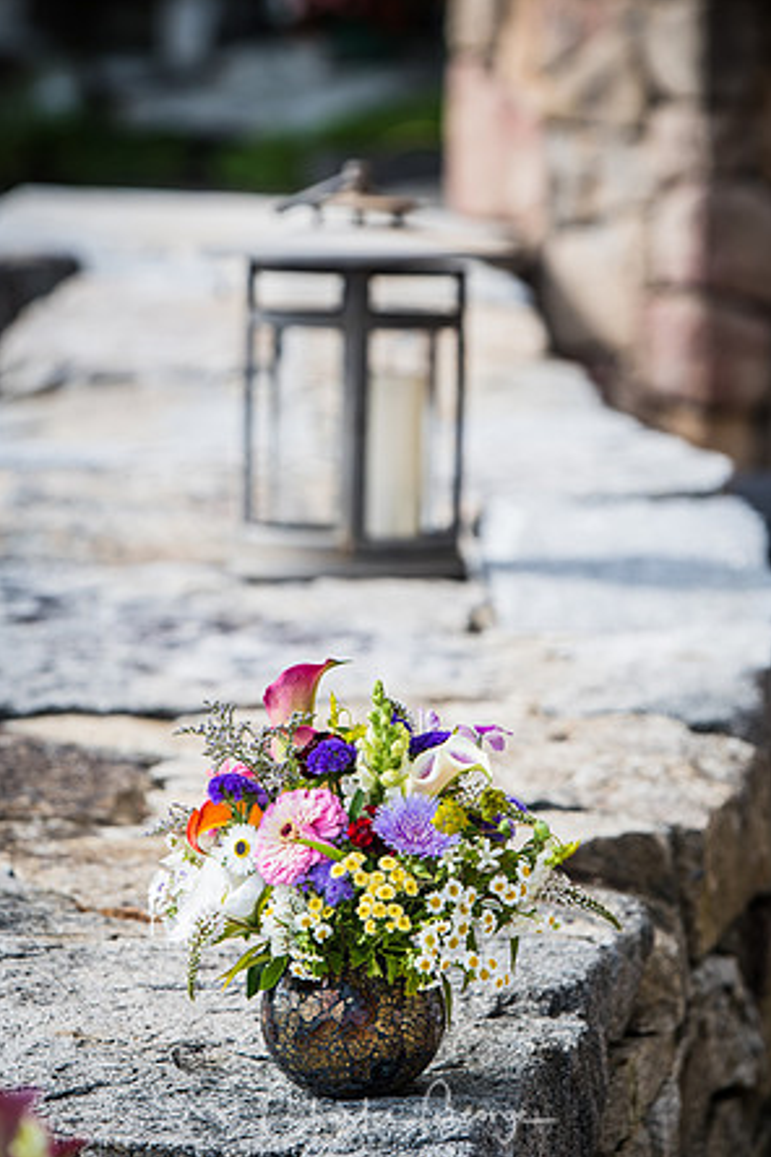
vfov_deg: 8.5
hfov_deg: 5.7
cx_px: 383
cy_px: 581
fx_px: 7806
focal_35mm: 243
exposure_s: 1/500
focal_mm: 160
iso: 200
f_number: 4
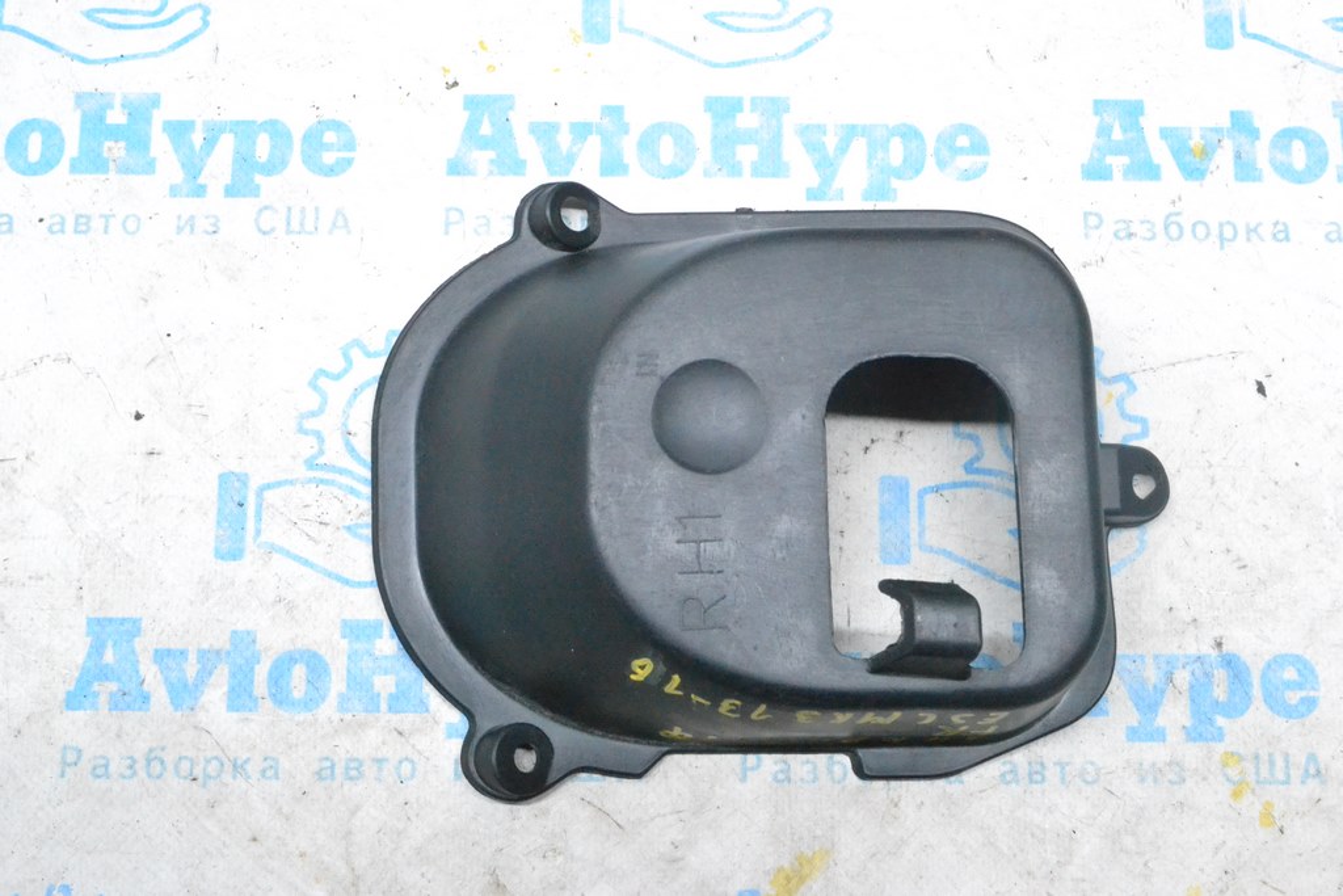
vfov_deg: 28.1
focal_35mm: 48
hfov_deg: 41.1
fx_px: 1791
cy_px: 448
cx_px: 672
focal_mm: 32
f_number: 10
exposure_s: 1/125
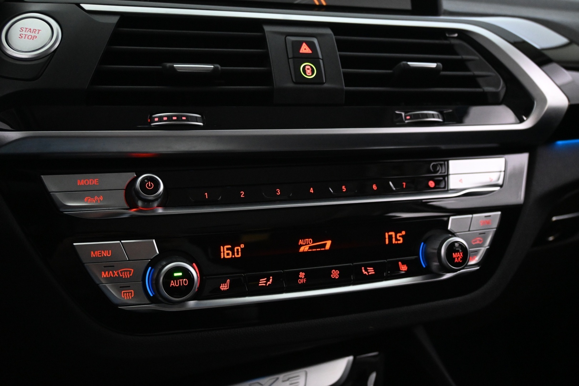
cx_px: 290
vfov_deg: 38.4
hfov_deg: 55.1
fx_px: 555
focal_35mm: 34
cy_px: 193
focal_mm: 23
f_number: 4.2
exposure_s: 1/40
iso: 4000
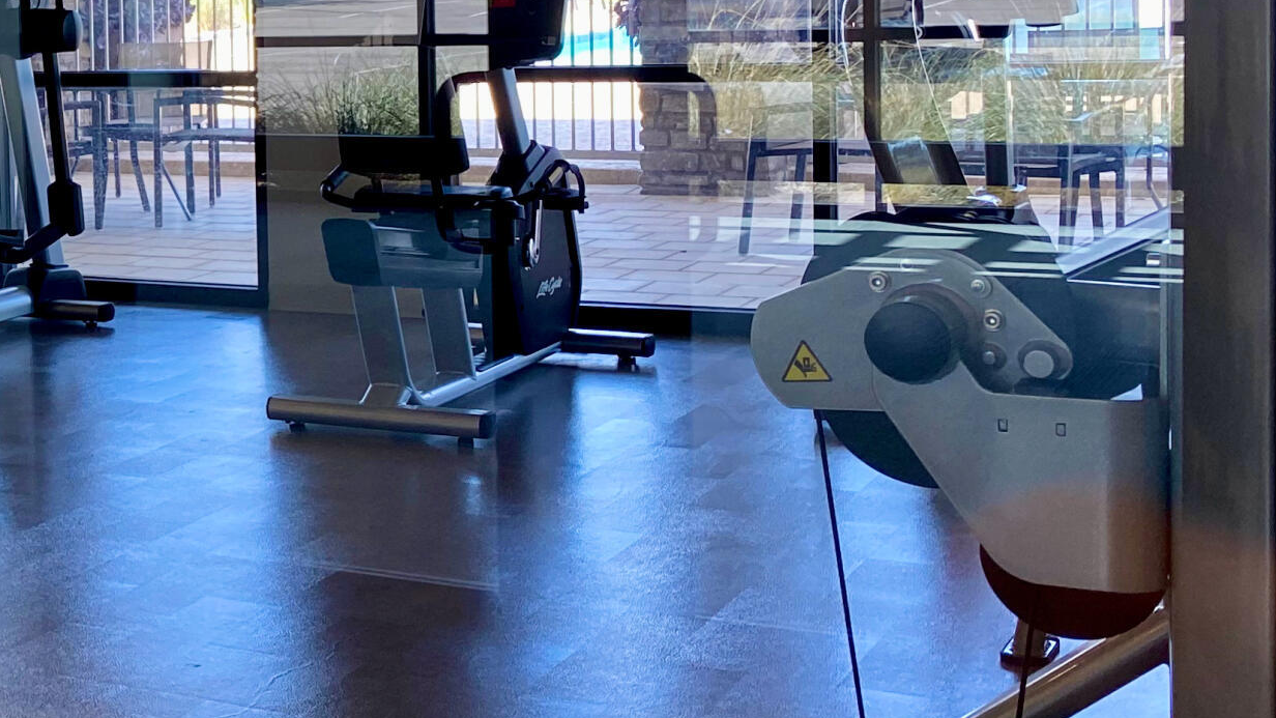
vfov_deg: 17.3
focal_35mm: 69
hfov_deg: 27.2
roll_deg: +1.8
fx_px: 2335
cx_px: -229
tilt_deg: -4.7
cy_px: 140
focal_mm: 4.25
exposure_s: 1/120
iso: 80
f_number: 1.8
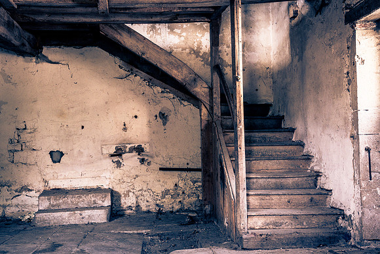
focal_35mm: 45
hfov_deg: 43.4
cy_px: 127
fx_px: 477
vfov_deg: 29.7
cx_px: 190
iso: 1600
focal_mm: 42
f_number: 4
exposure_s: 1/60
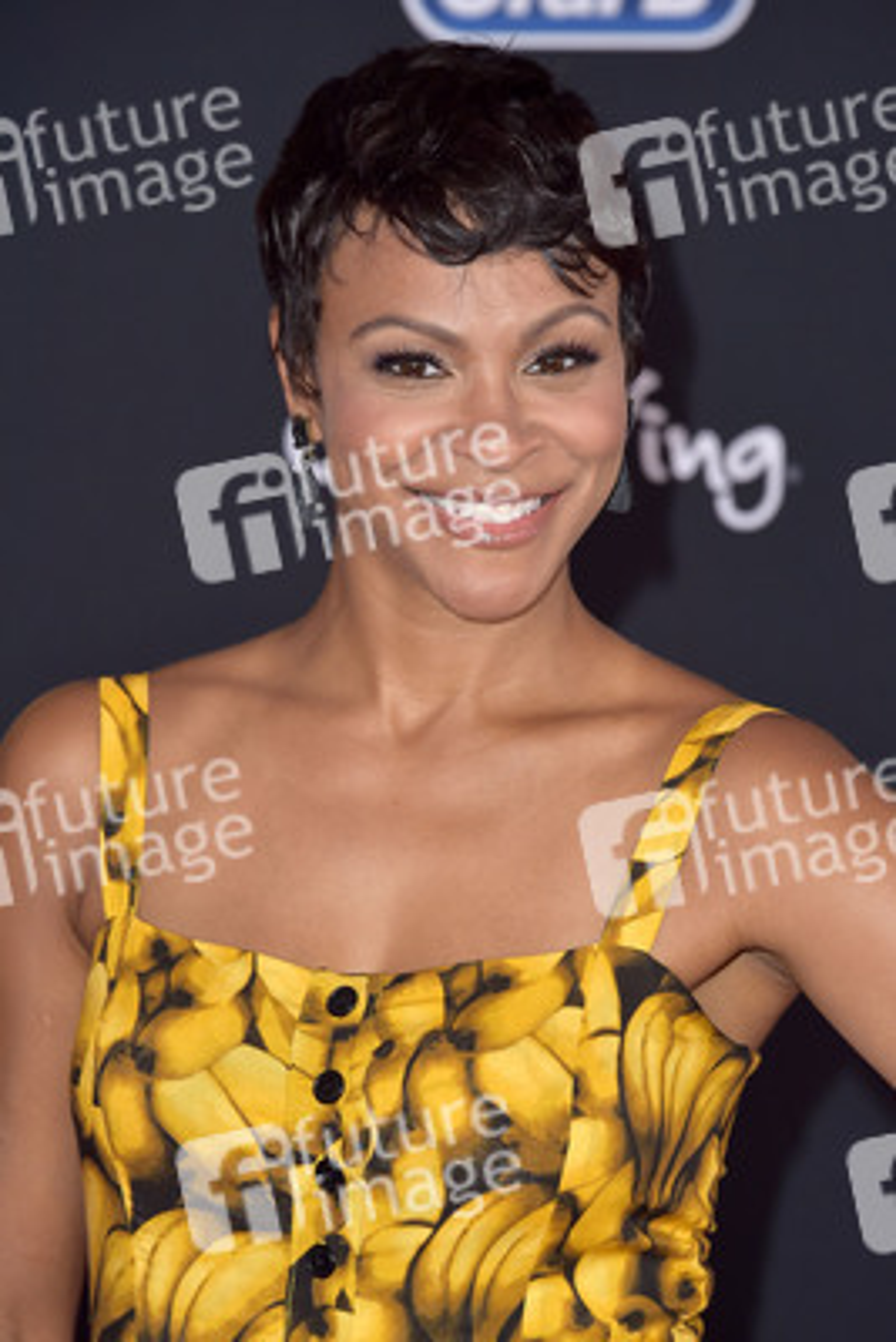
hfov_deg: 8.1
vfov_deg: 12.1
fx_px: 6341
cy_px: 671
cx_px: 448
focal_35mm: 170
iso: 500
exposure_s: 1/250
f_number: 7.1
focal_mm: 170
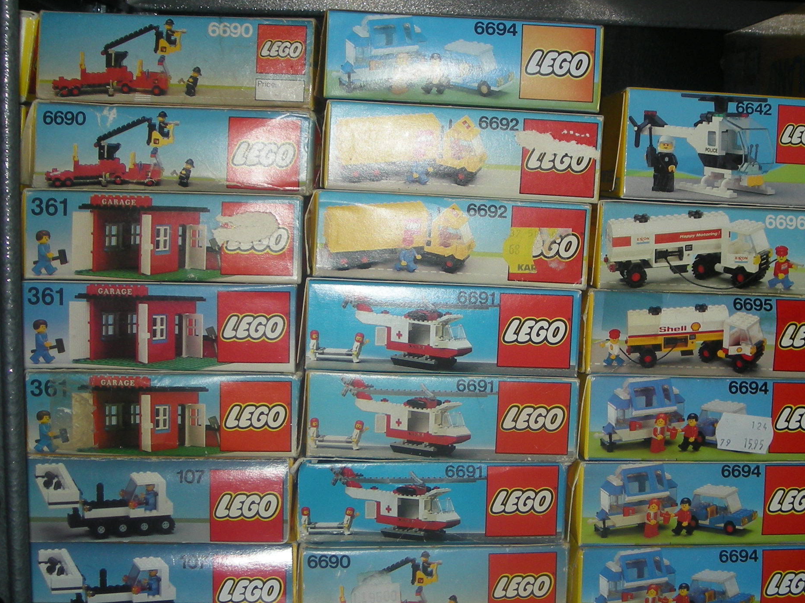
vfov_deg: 25.2
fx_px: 1349
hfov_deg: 33.2
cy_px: 254
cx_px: 443
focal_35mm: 58
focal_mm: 5.7
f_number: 5.7
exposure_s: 1/60
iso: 50
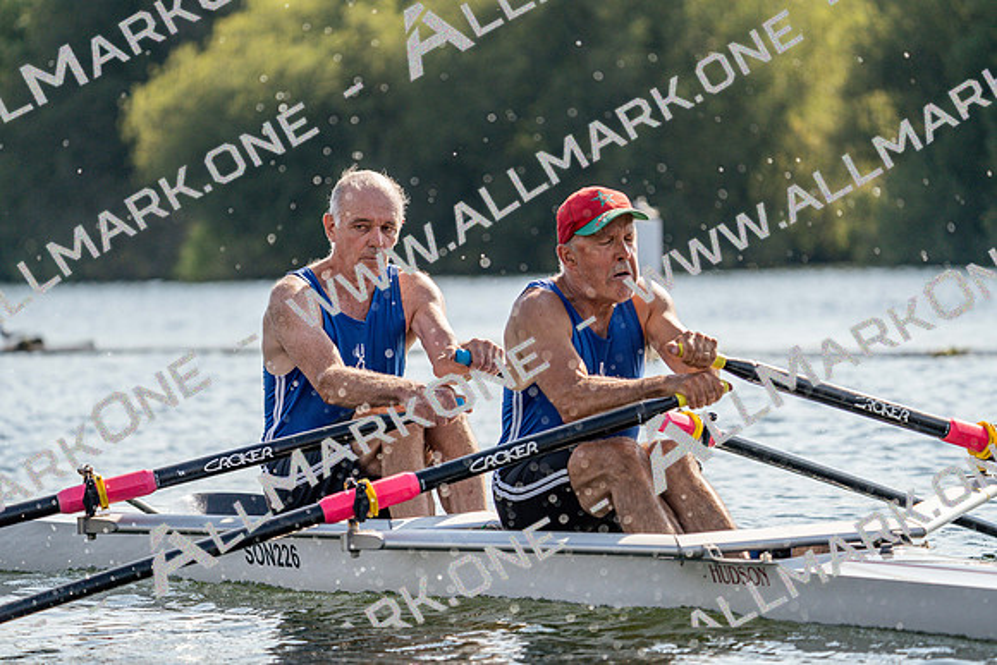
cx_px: 498
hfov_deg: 8.1
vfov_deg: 5.4
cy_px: 332
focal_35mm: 255
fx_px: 7063
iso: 320
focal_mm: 255
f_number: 5.6
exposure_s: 1/1600
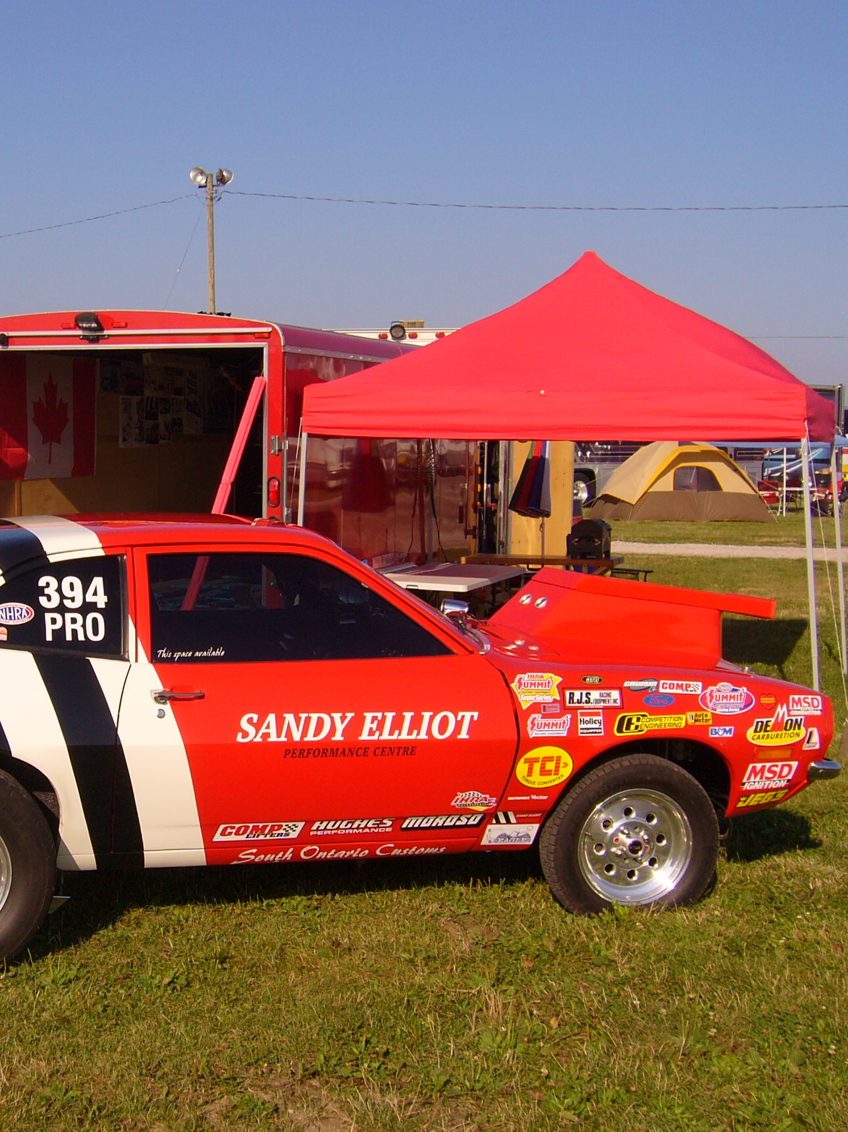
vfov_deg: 34.9
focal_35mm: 55
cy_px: 564
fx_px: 1797
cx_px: 235
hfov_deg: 26.3
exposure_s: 1/400
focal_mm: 6.8
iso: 64
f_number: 6.1
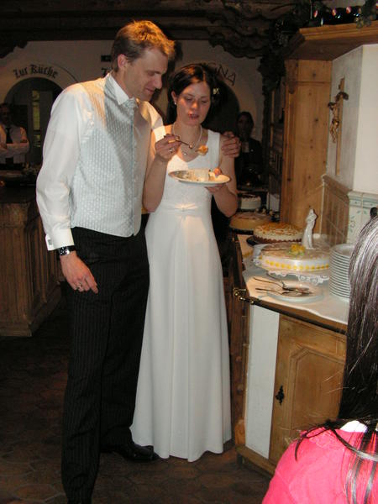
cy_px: 252
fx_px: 524
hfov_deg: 39.7
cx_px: 189
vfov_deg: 51.4
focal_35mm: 36
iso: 160
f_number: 3.2
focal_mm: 6
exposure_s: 1/40
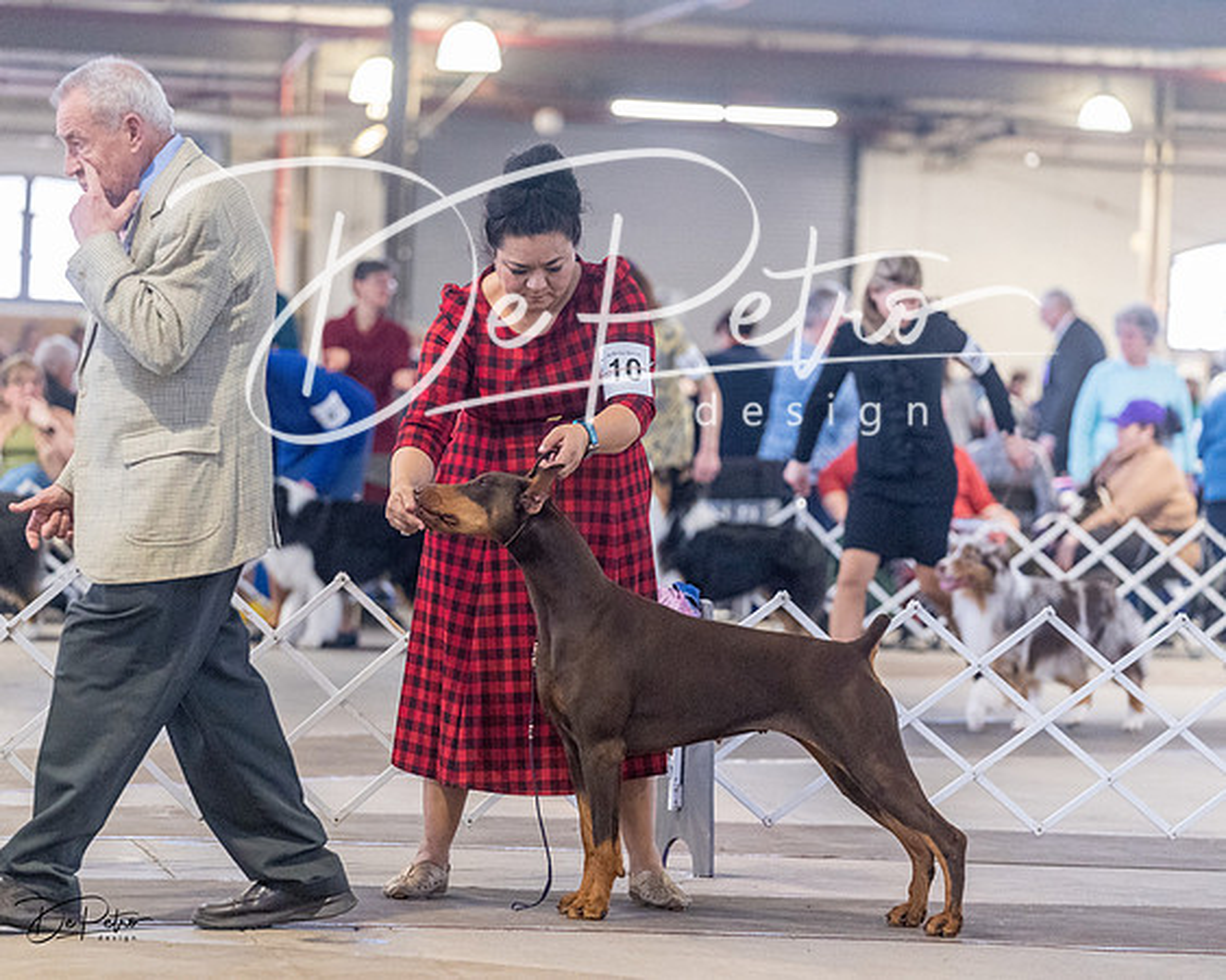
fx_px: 5474
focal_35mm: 151
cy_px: 490
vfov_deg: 10.2
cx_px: 613
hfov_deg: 12.8
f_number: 3.5
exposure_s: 1/320
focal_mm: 134
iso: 6400
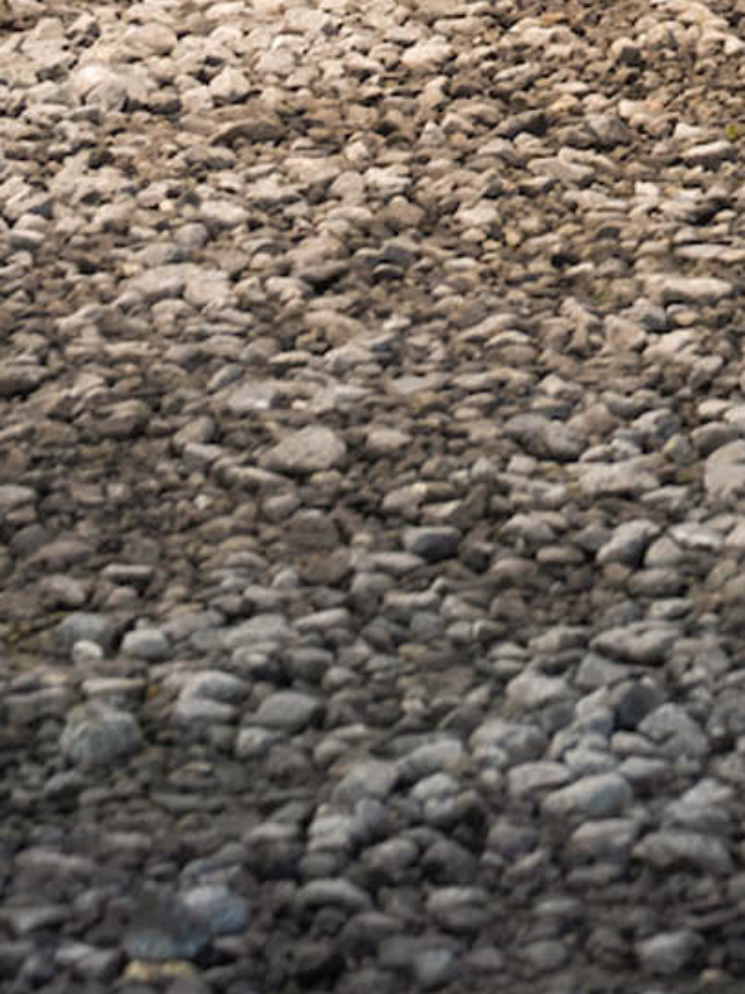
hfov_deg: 5.3
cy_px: -1140
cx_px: 1593
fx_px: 7894
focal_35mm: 275
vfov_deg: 6.9
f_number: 7.1
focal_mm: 44
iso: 400
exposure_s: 1/60
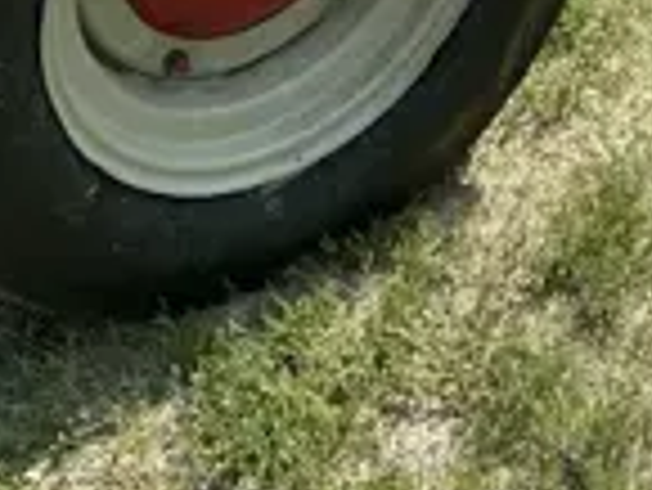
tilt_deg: -24.6
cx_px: 499
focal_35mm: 106
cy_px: -553
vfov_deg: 12.1
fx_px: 1998
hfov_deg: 18.4
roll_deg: +0.4
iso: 80
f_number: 1.78
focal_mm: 6.86
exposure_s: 1/1541
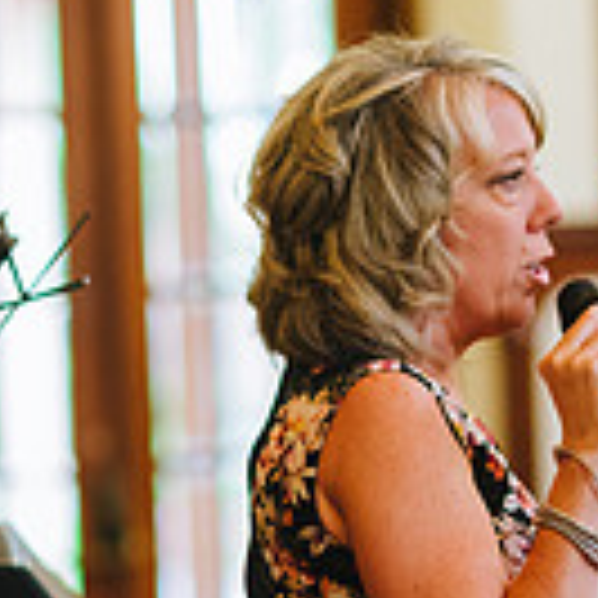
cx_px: 549
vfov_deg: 7.1
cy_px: 513
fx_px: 4788
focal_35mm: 245
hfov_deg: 7.1
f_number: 2
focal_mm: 85
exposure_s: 1/250
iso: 1600
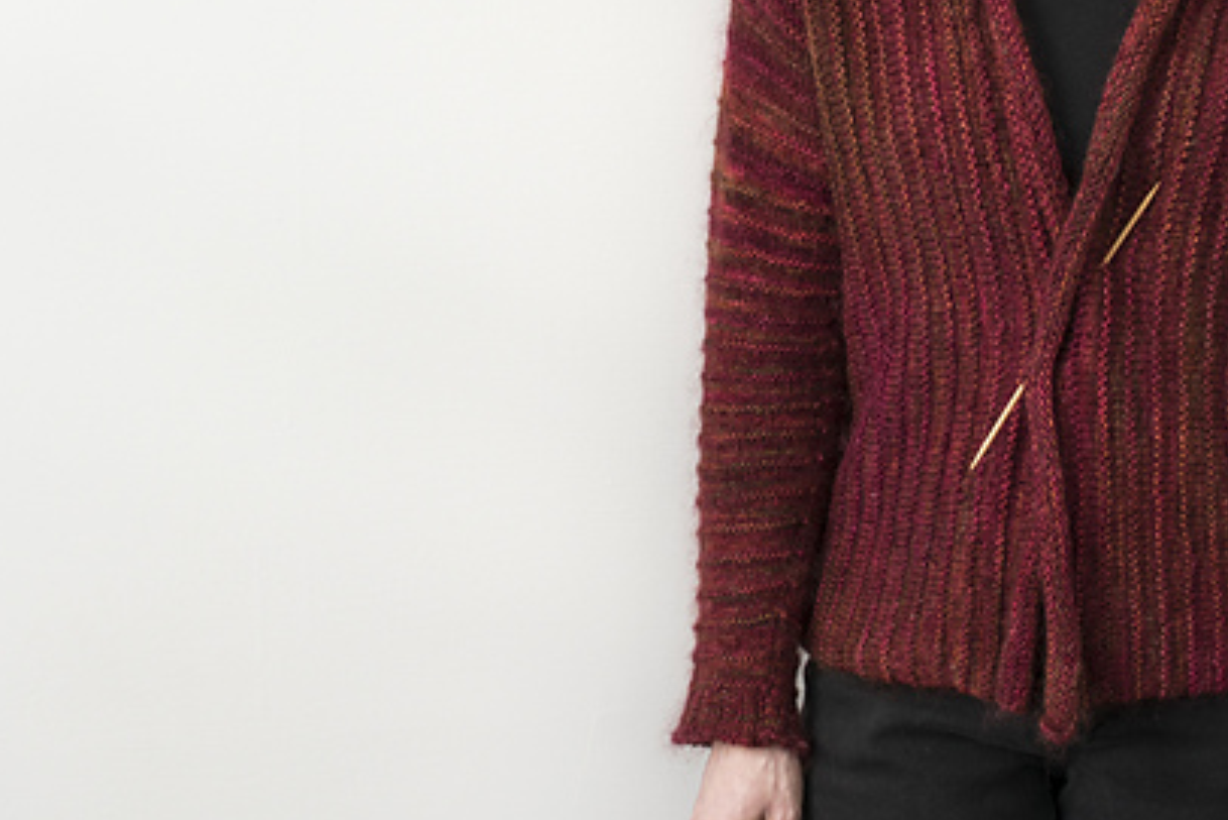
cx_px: 635
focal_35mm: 83
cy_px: 283
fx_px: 2825
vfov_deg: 16.5
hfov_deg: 24.5
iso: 200
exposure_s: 1/60
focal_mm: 35
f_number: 5
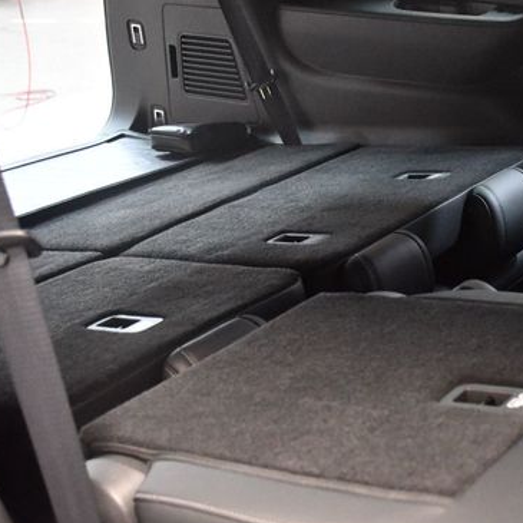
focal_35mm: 67
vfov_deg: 25.7
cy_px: 294
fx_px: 1145
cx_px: 394
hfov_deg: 25.4
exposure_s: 1/60
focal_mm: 30
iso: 10000
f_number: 4
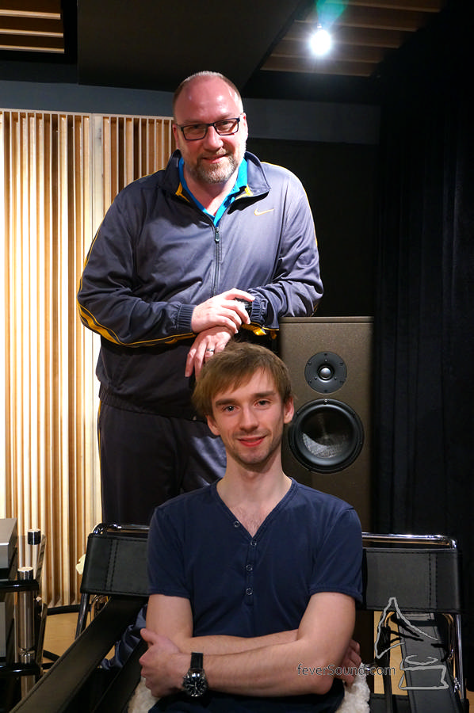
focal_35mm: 39
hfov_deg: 34.1
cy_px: 356
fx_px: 772
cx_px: 237
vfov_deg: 49.6
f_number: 4.5
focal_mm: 26
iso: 1600
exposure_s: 1/40
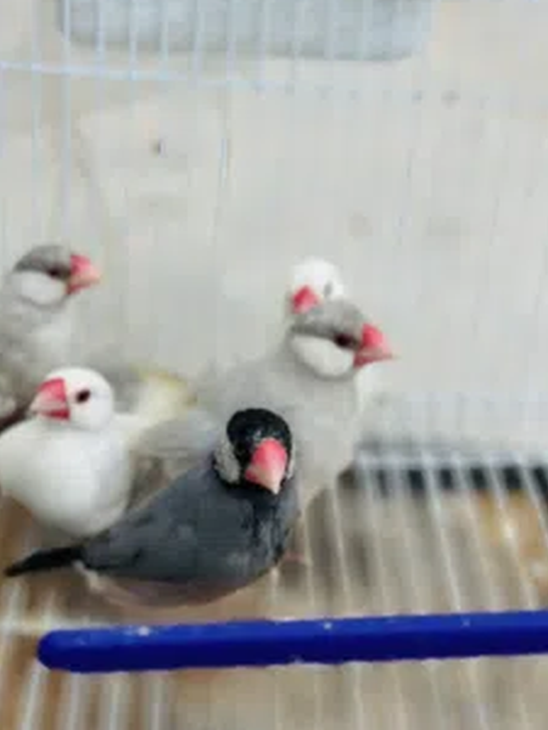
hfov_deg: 22.9
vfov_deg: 30.1
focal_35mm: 64
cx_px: 300
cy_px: 275
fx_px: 1351
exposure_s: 1/121
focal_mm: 6.86
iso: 100
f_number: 1.78
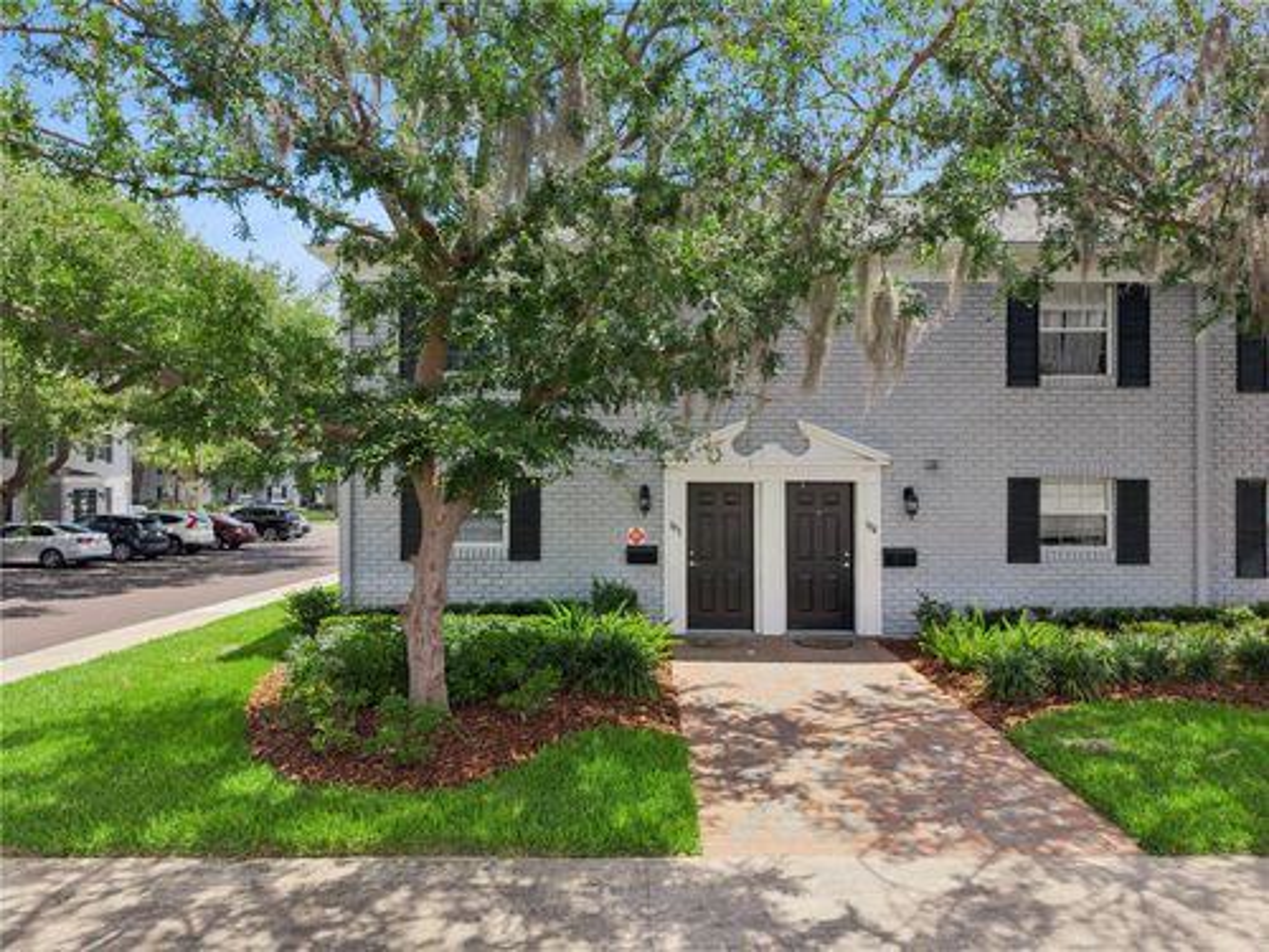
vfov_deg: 56.8
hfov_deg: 71.6
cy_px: 476
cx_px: 634
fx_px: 880
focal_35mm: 24
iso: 290
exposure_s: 1/3200
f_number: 1.8
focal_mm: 8.7
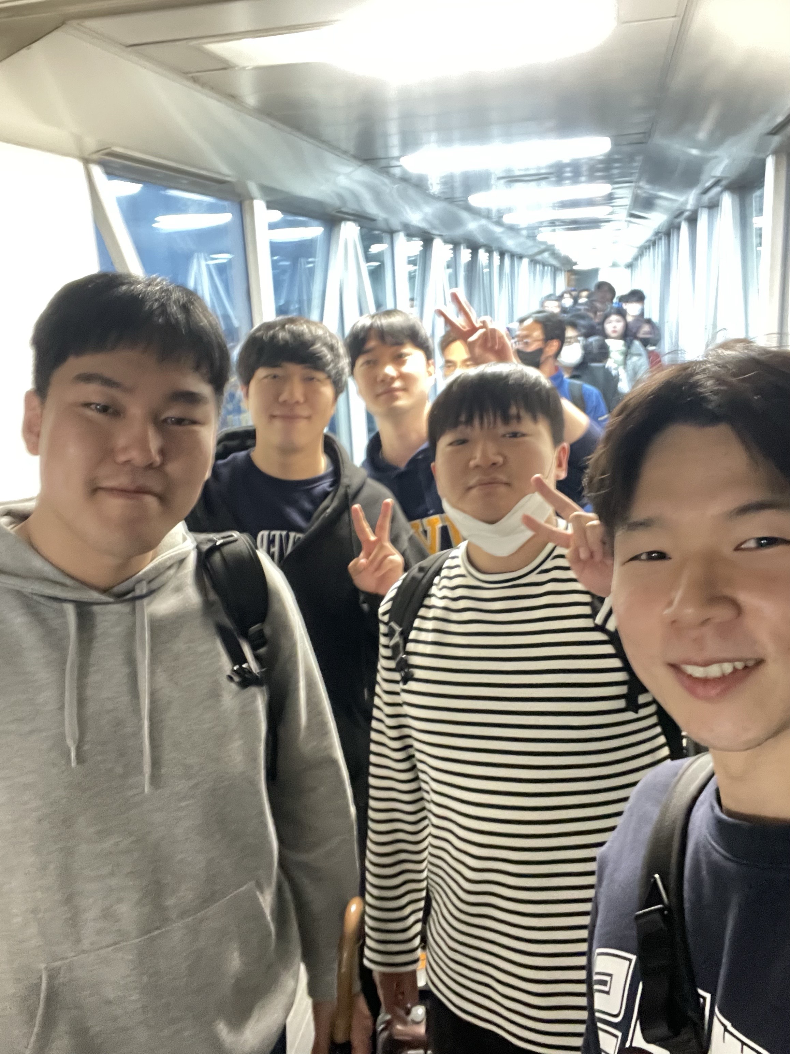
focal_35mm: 30
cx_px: 395
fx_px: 913
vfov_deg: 60.0
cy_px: 527
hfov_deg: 46.8
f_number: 2.2
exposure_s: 1/15
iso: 800
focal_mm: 2.71
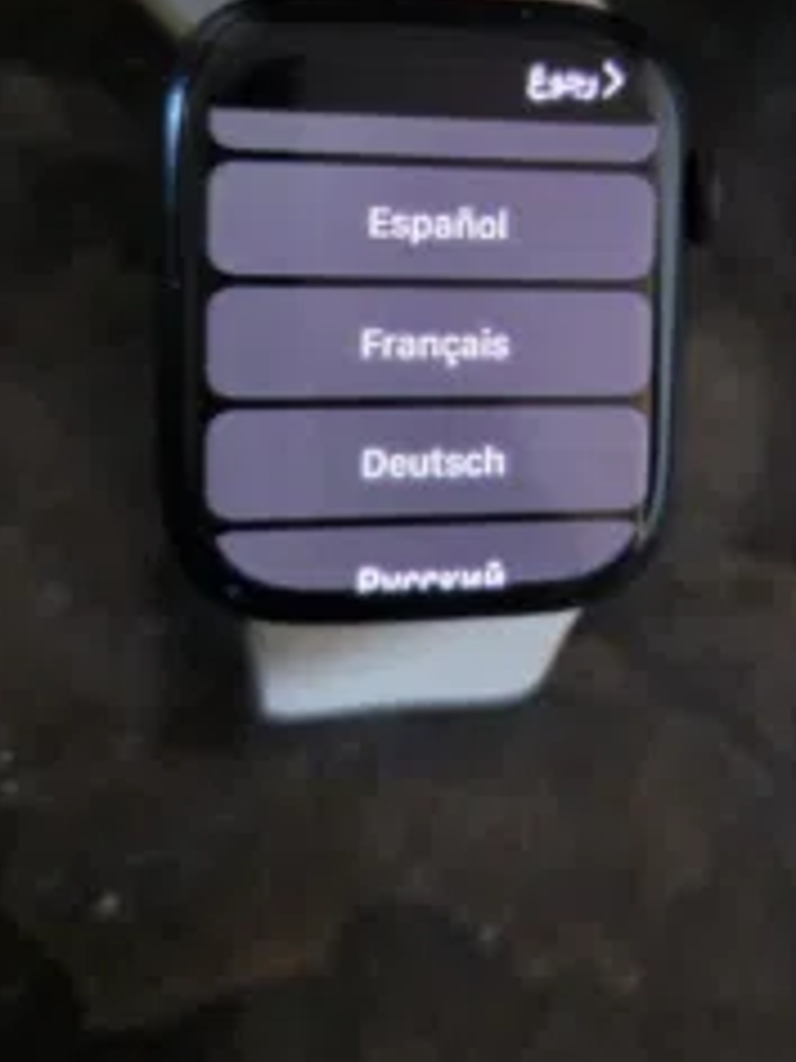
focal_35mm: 39
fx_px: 1196
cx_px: 513
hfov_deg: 36.5
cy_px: 346
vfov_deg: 47.0
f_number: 1.7
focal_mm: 6.3
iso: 1600
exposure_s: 1/33.3
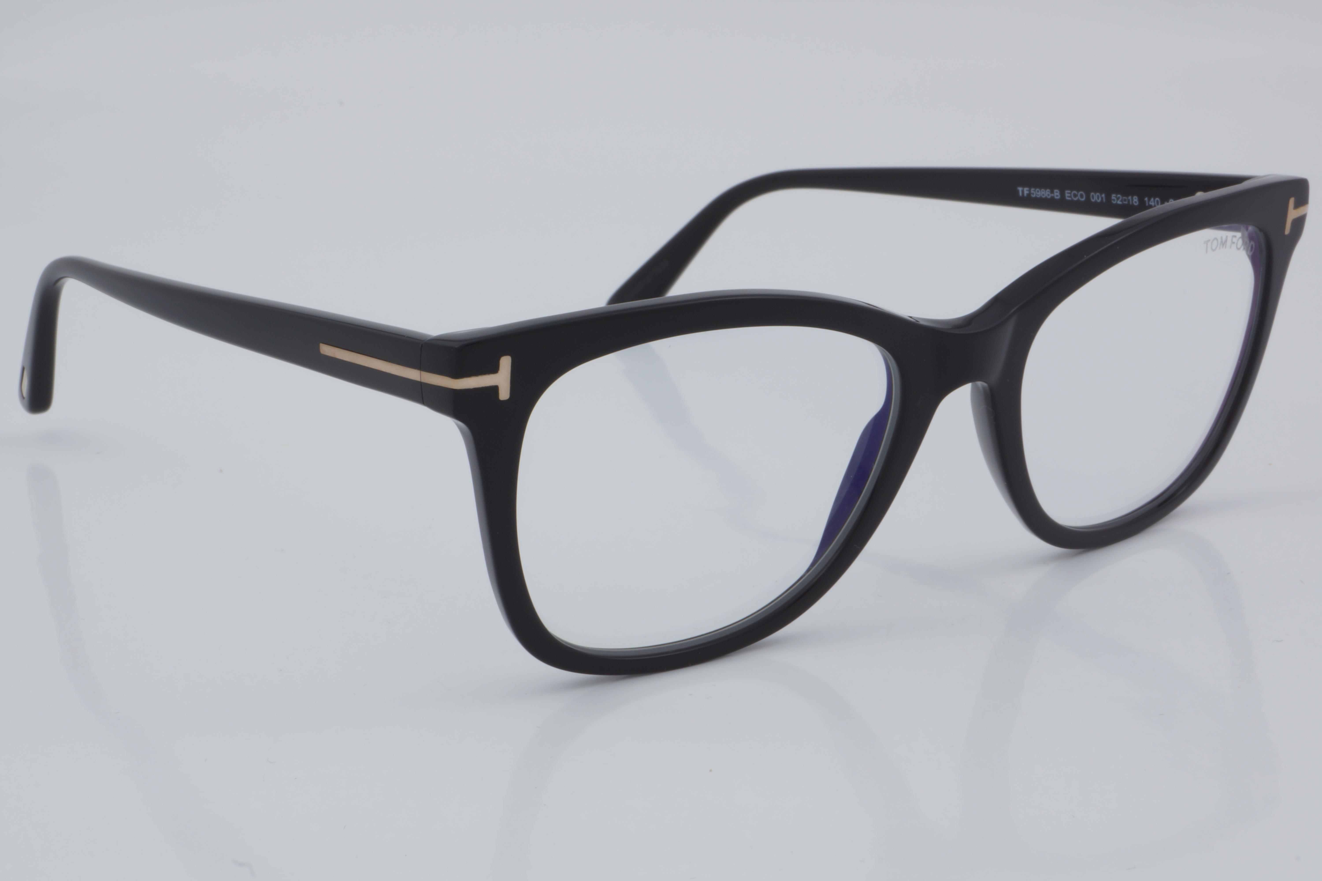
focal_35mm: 75
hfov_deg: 27.0
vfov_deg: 18.2
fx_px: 2754
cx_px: 661
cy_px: 440
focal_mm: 50
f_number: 32
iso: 100
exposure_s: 1/4
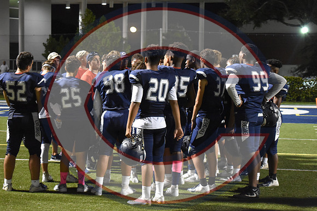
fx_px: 594
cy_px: 106
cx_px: 158
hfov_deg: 29.9
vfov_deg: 20.2
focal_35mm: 68
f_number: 5
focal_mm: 45
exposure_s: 1/60
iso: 4000
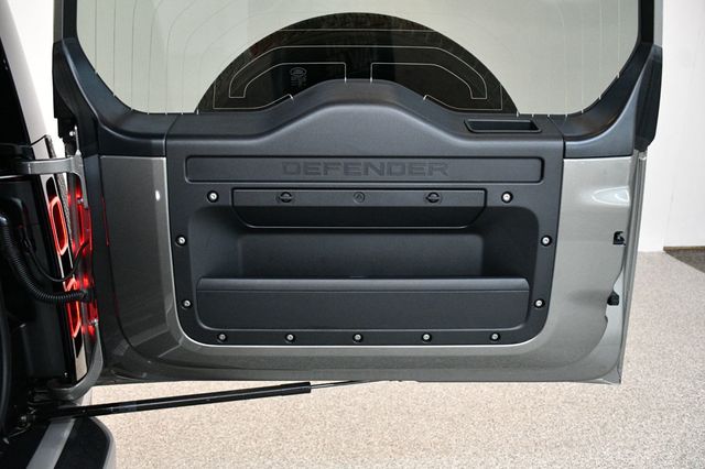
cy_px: 234
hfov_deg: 62.0
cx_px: 352
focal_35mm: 30
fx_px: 587
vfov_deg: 43.6
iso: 3200
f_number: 3.5
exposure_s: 1/100
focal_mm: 20
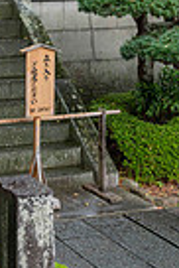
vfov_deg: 18.4
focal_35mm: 106
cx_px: -65
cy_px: -41
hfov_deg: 12.5
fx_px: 789
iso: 250
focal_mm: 32
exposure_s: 1/60
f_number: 6.3
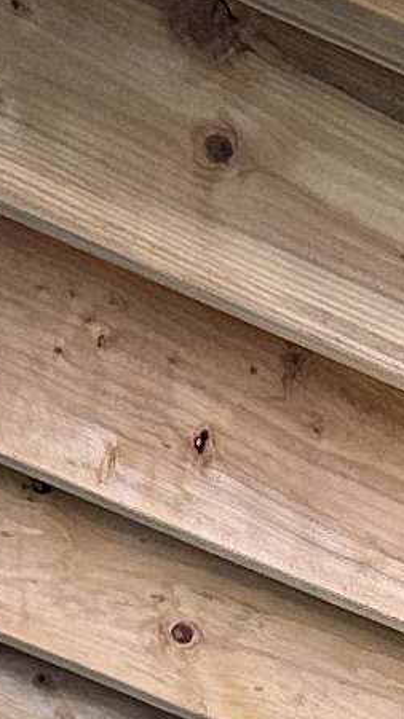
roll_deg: -0.1
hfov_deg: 5.2
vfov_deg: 8.2
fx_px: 4466
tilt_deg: -3.0
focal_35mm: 234
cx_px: 461
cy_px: 1943
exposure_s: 1/60
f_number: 1.78
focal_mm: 6.86
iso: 320
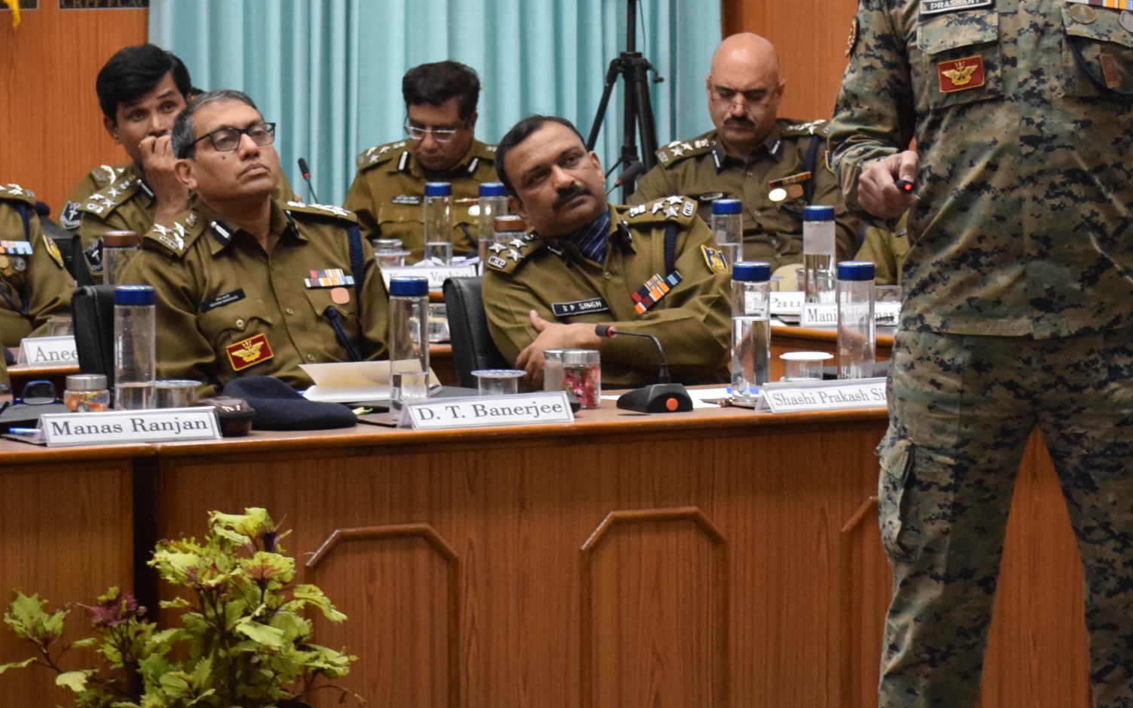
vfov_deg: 7.9
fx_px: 5156
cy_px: 286
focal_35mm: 167
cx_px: 758
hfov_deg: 12.5
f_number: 4
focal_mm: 55
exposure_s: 1/100
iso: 3200
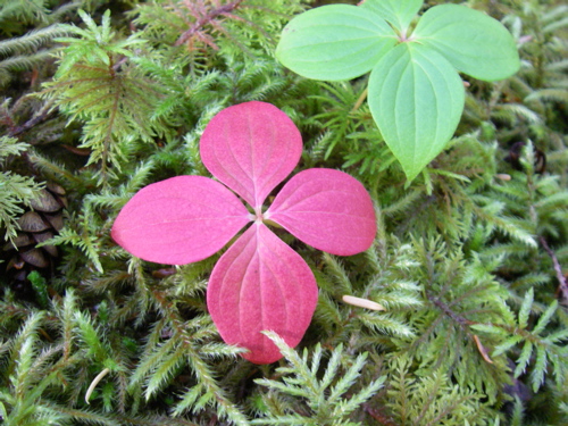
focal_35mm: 38
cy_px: 213
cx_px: 284
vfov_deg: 37.7
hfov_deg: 49.0
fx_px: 624
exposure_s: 1/15
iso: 400
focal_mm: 6.3
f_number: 3.3
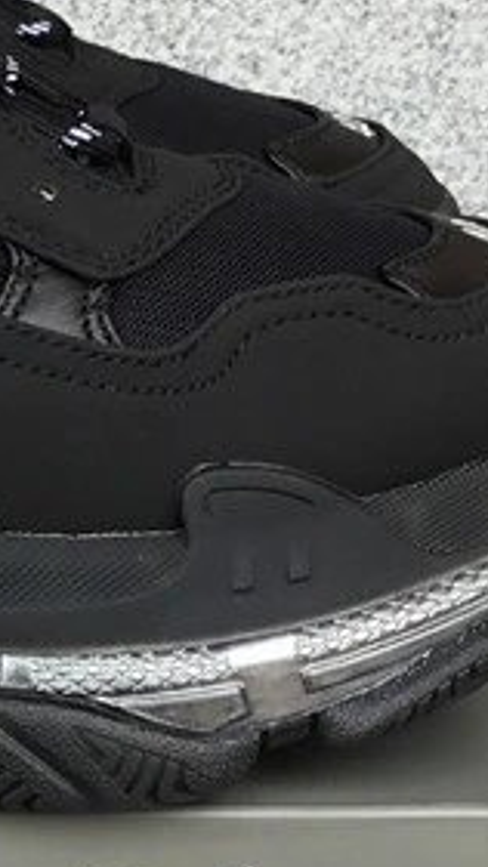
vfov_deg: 19.7
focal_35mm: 108
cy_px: 594
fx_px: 2485
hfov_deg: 10.8
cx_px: -275
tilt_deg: -23.1
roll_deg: -0.8
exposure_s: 1/213
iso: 25
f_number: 2.4
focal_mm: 3.3
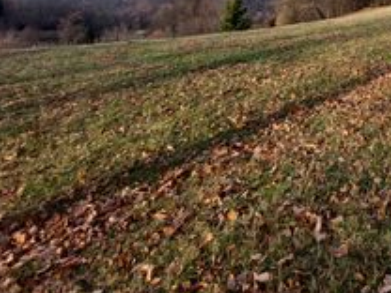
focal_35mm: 32
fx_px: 361
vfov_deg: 35.6
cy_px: -51
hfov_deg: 47.7
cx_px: 385
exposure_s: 1/599
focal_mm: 1.74
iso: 50
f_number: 2.2
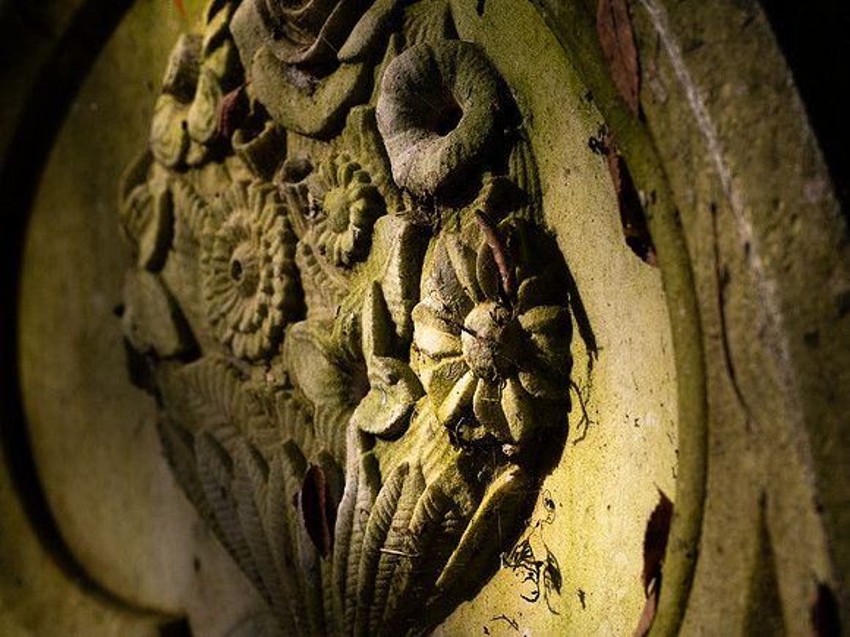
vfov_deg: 2.5
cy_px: 318
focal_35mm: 600
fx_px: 14733
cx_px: 425
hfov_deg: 3.3
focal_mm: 300
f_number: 5.6
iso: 200
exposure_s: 1/1600
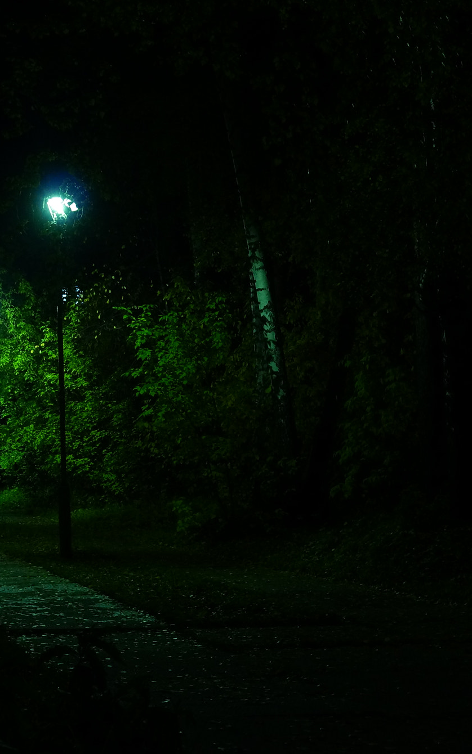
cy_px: 372
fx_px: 1440
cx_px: -32
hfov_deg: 18.0
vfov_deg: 29.4
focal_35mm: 70
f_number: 4
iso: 800
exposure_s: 1/10
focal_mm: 30
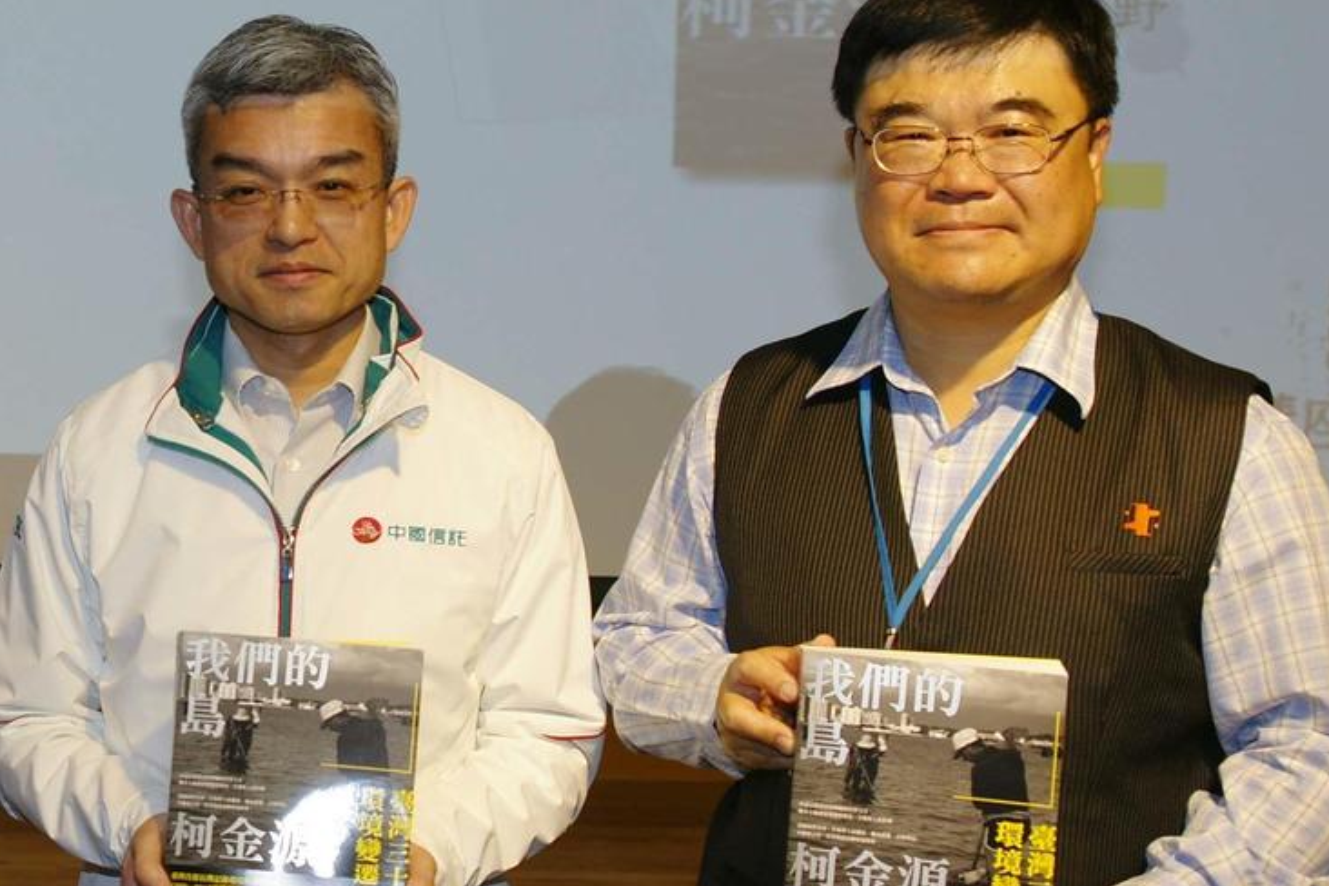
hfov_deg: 23.7
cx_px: -16
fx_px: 3027
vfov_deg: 16.6
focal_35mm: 82
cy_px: 326
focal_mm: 30
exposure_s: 1/60
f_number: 3.5
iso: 200
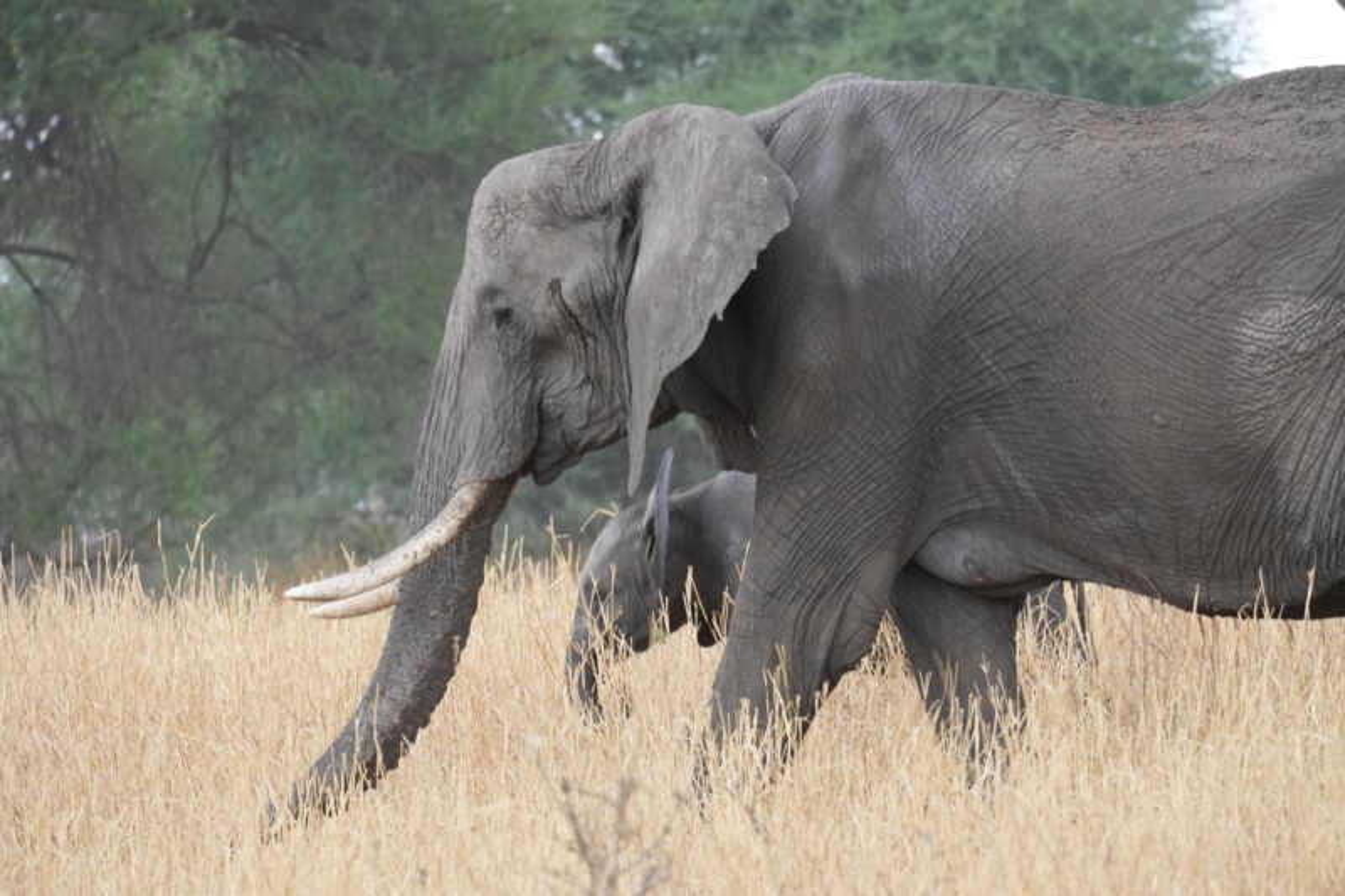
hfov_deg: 5.0
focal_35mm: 416
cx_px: 672
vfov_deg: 3.3
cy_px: 448
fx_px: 15519
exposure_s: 1/1000
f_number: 8
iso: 2000
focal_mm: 277
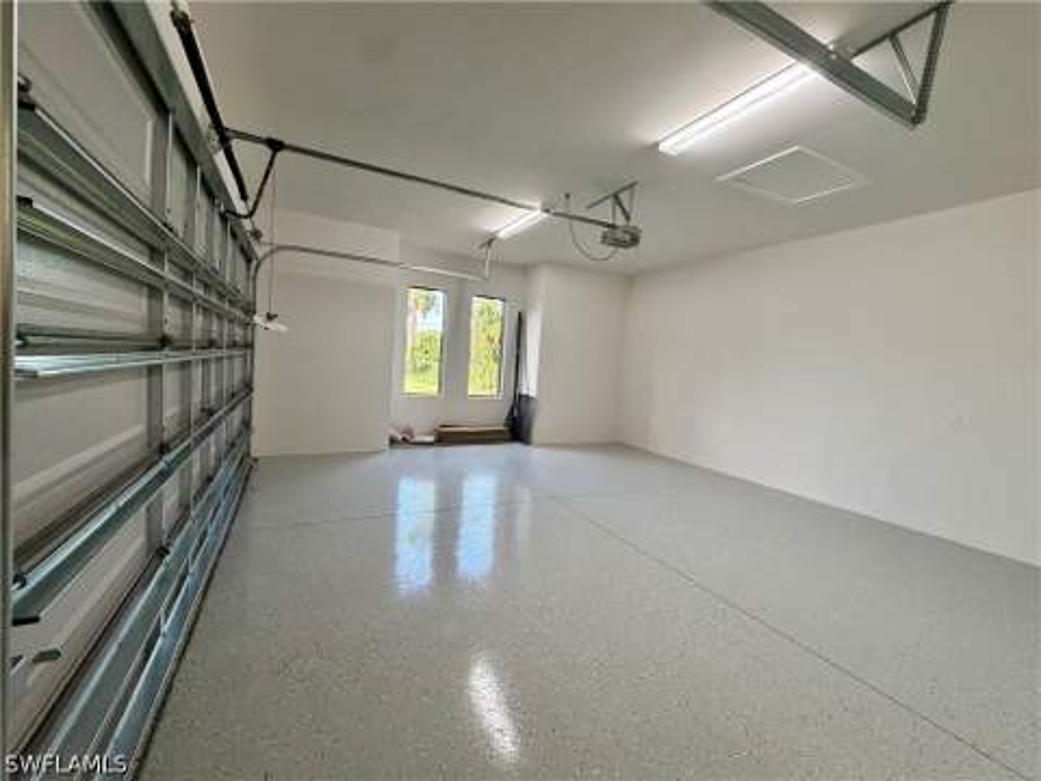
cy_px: 390
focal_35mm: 14
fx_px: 421
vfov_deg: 85.7
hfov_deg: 102.1
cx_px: 520
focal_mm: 2.22
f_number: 2.2
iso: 250
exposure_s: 1/60
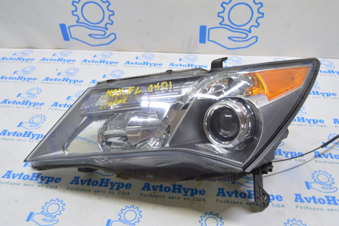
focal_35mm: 30
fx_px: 282
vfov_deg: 43.5
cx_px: 170
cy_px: 113
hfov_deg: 62.0
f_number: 5.6
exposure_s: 1/20
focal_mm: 20
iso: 400
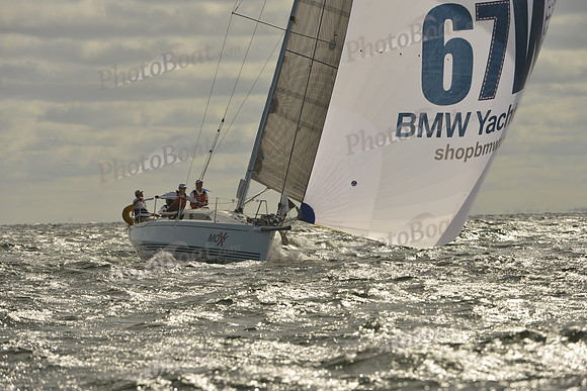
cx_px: 294
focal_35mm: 330
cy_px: 196
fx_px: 5382
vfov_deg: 4.2
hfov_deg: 6.2
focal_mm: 330
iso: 320
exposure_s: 1/2000
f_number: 9
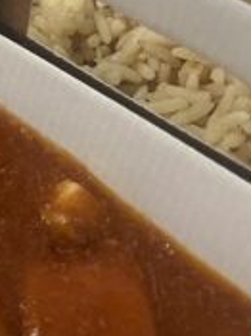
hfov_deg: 15.6
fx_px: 862
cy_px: -73
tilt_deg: -42.8
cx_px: -98
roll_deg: +0.4
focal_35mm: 89
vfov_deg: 20.5
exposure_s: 1/50
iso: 200
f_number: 1.6
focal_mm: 5.1
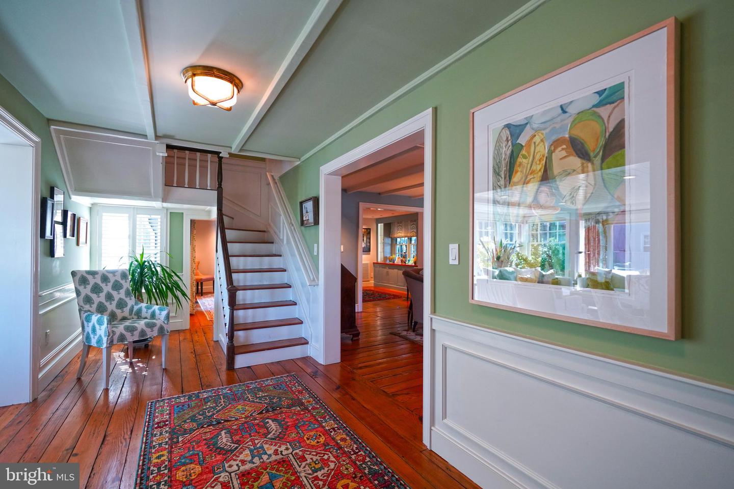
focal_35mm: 16
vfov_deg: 73.7
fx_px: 326
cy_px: 244
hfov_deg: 96.7
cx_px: 367
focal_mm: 16
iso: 1000
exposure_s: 1/160
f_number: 4
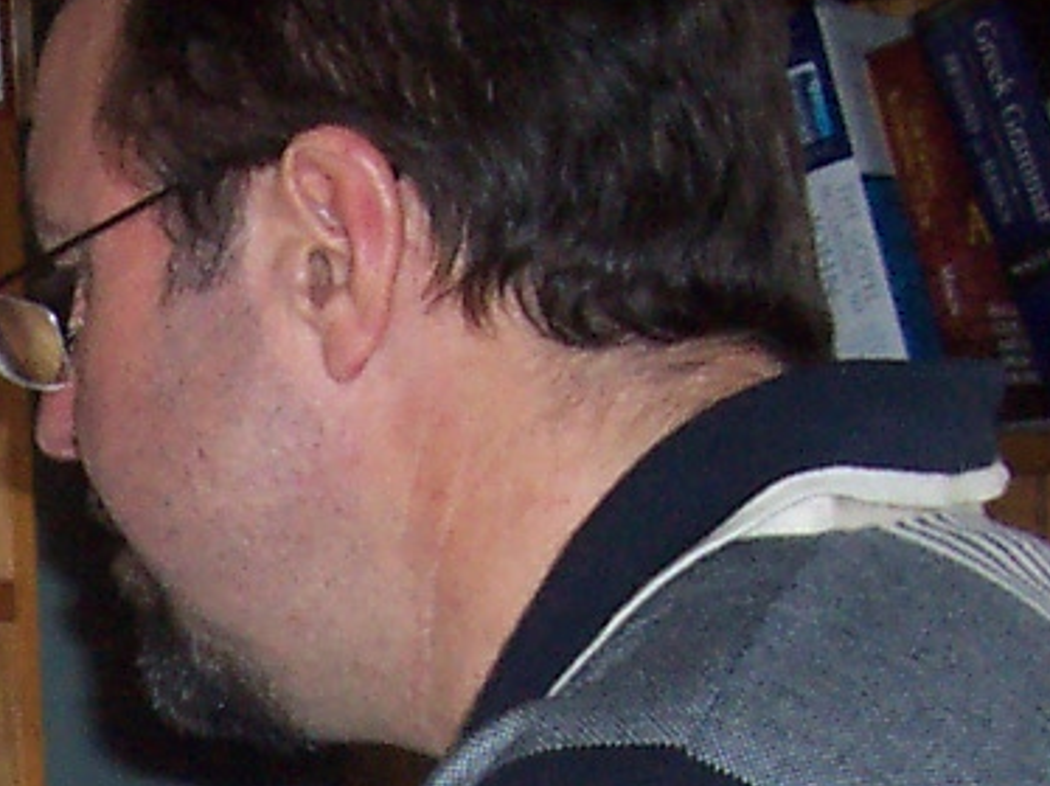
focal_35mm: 164
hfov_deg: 11.8
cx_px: -160
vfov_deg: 8.6
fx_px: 4971
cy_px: 1474
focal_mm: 5.6
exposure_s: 1/60
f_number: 2.8
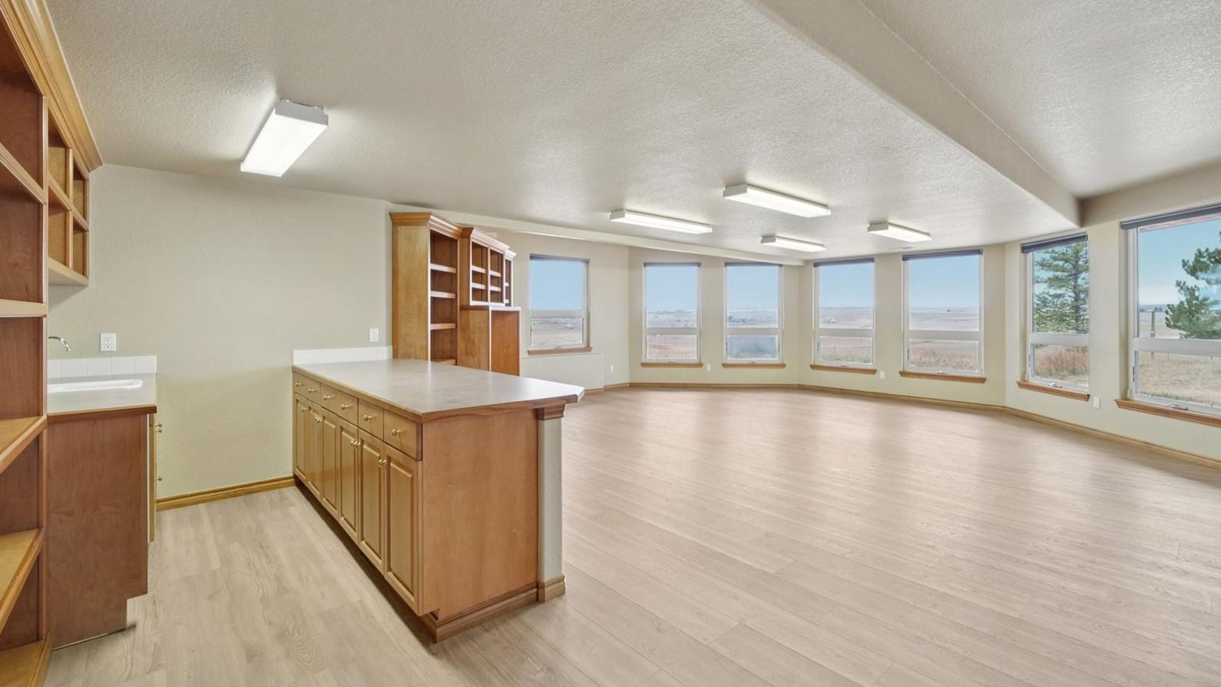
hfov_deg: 99.4
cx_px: 605
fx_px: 518
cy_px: 314
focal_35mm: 16
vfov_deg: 67.0
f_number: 8
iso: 800
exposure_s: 1/8
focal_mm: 10
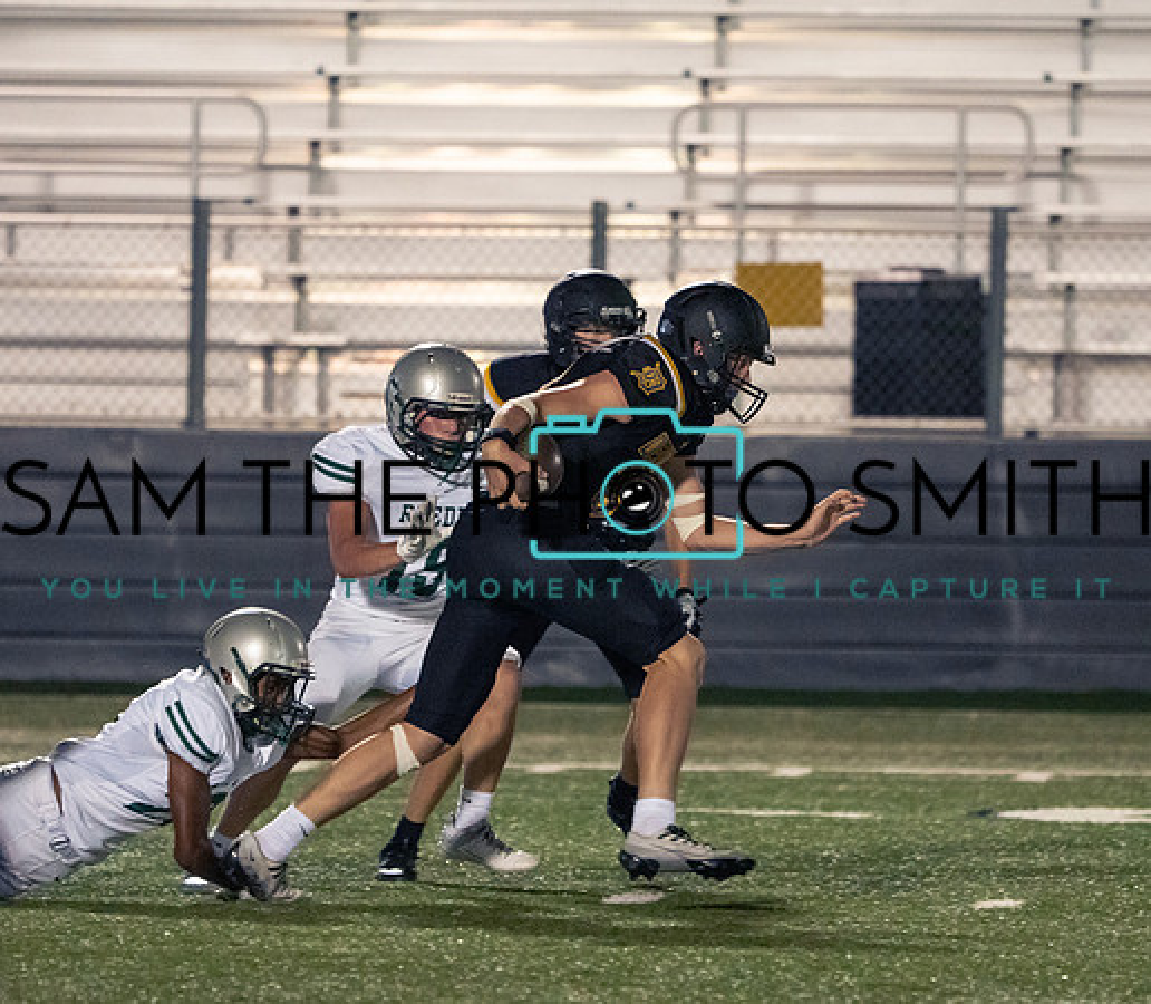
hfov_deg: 4.8
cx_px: 675
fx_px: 13855
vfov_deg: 4.1
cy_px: 532
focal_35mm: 393
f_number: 5.6
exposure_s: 1/640
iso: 12800
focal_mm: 294
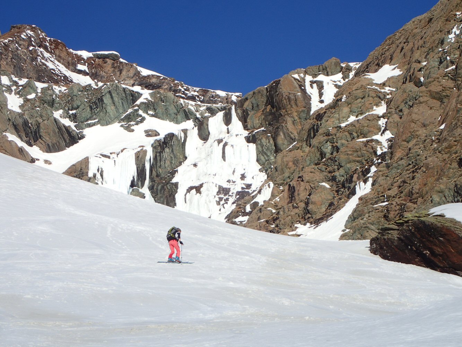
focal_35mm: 100
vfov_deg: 14.8
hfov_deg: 19.6
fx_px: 1335
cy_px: 174
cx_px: 231
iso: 100
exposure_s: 1/500
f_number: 6.3
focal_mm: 18
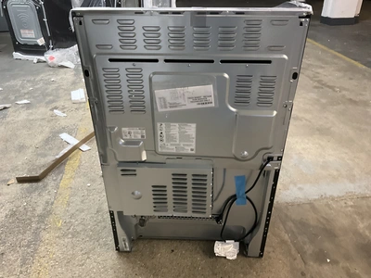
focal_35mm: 29
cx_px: 186
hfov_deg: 61.7
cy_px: 139
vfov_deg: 48.2
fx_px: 311
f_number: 1.8
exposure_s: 1/40
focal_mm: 3
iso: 320
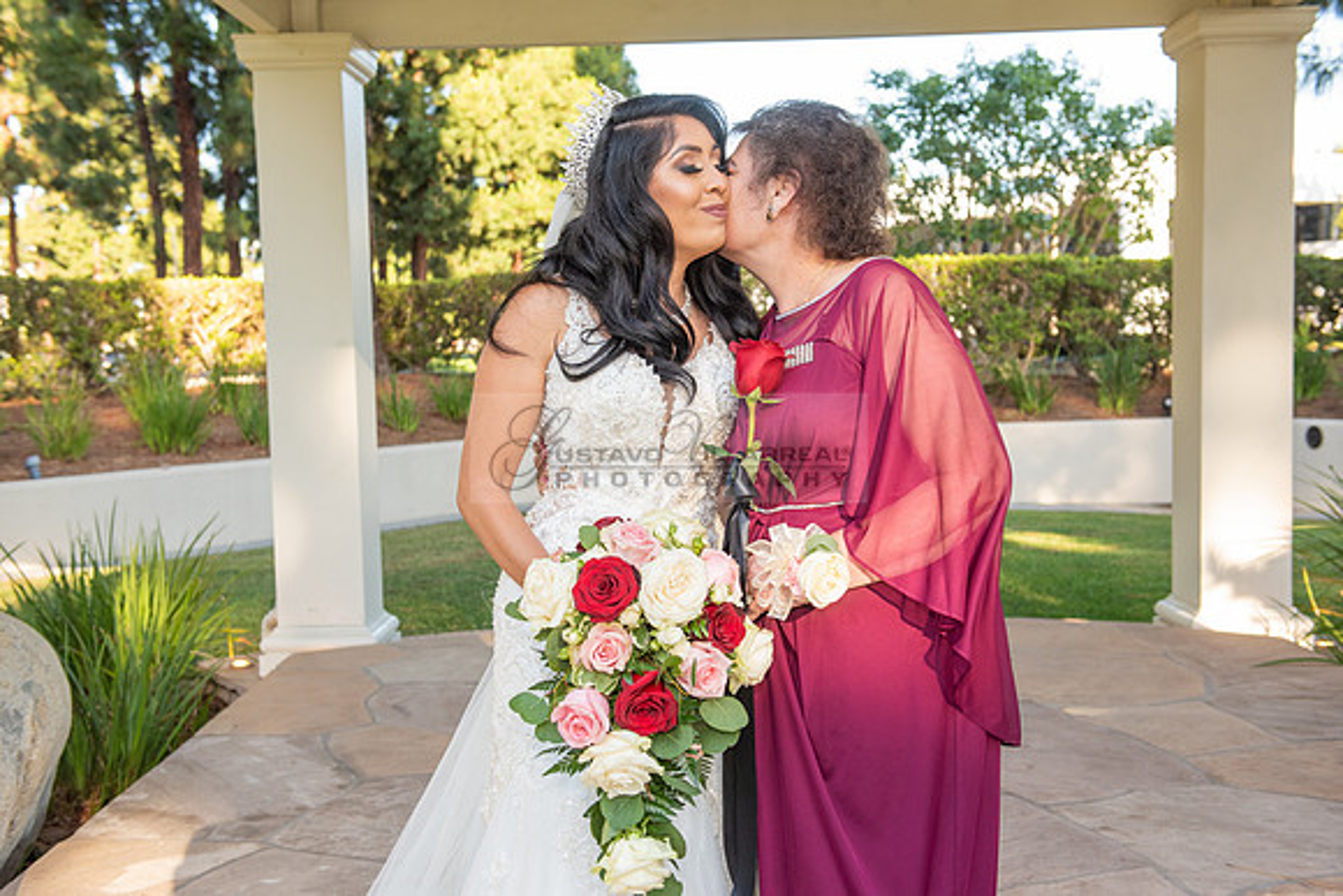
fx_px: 1567
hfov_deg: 46.4
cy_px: 448
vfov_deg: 31.9
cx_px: 672
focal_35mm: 42
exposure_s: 1/200
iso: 400
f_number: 5.6
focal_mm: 42
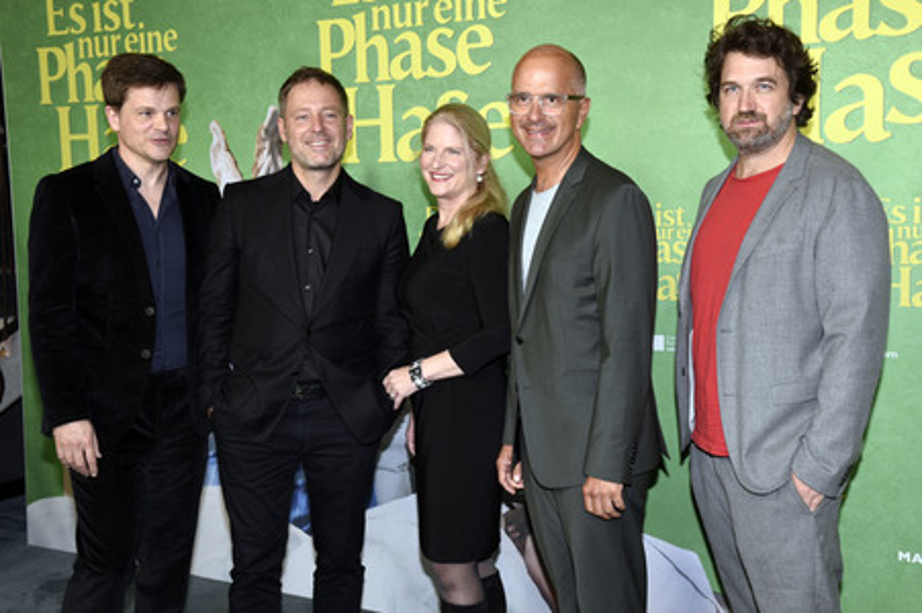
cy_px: 306
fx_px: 1126
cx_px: 461
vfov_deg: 30.5
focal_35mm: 44
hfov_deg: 44.5
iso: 500
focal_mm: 44
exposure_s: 1/125
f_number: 6.3
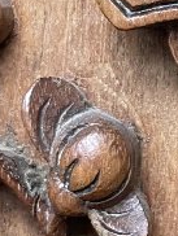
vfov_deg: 11.5
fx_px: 1170
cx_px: 291
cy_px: 36
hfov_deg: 8.5
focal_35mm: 171
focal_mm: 4.2
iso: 125
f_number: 1.6
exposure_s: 1/89
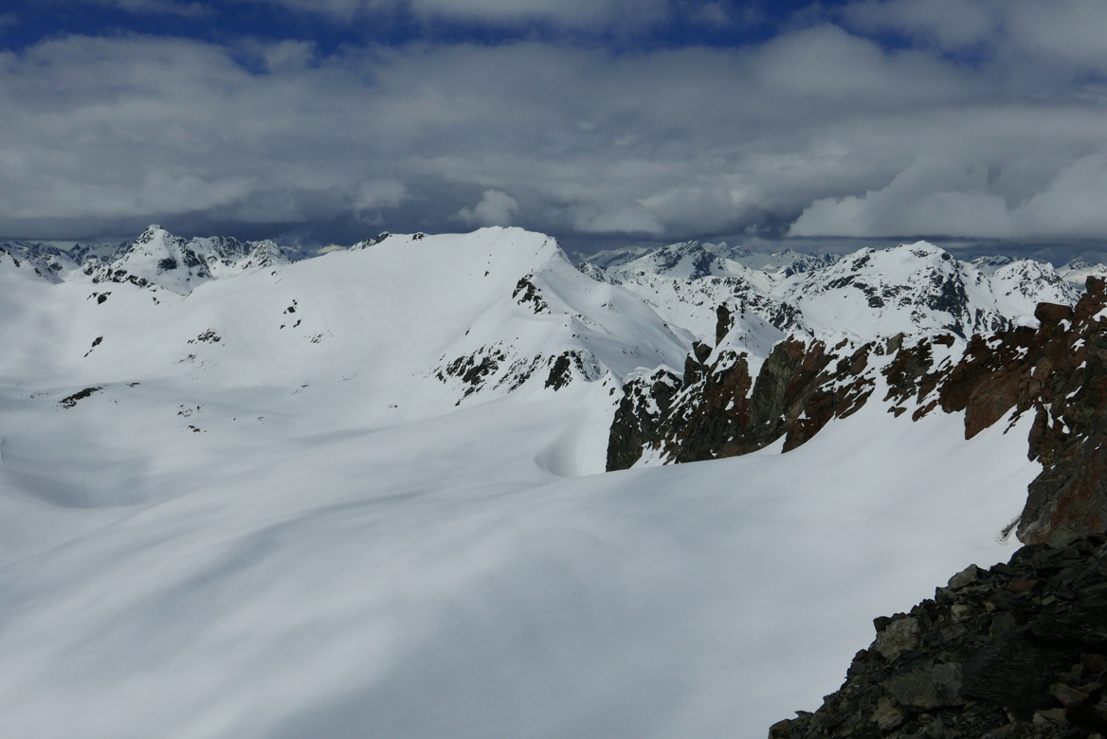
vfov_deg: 32.7
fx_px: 1261
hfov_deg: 47.4
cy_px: 362
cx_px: 555
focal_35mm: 41
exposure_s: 1/8000
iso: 200
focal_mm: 17.9
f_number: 5.6
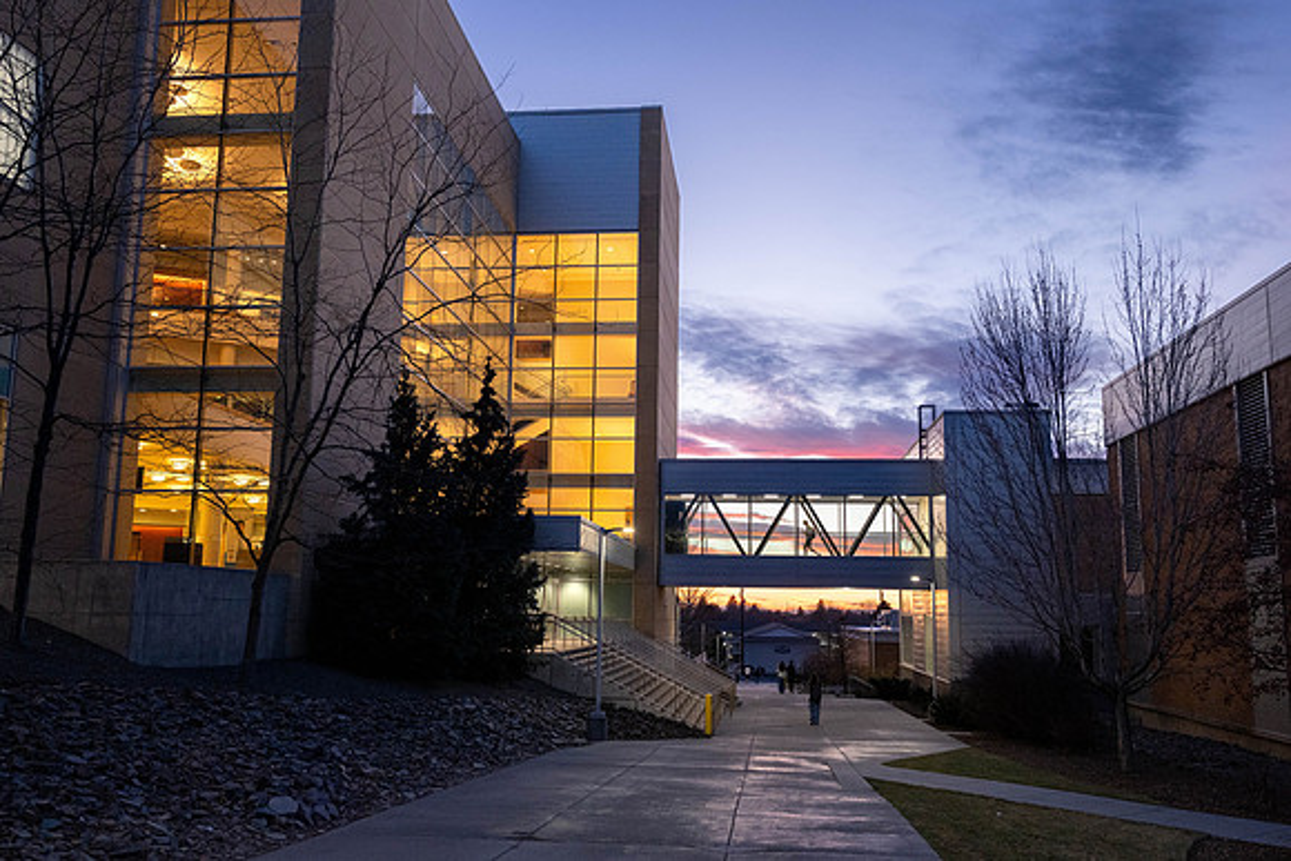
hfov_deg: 59.6
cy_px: 430
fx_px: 1127
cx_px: 646
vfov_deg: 41.8
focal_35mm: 31
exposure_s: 1/200
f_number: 4
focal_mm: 30
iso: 1250
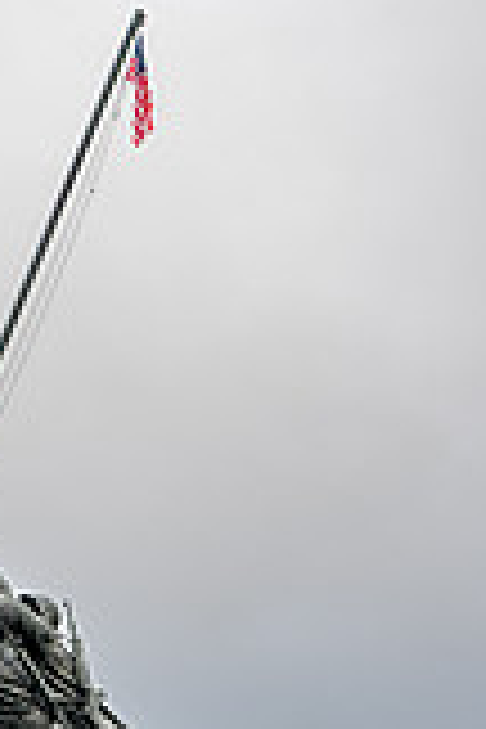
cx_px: 29
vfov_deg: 26.4
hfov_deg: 18.5
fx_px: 1458
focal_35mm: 72
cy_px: 752
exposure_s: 1/100
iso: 140
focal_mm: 26
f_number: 6.3
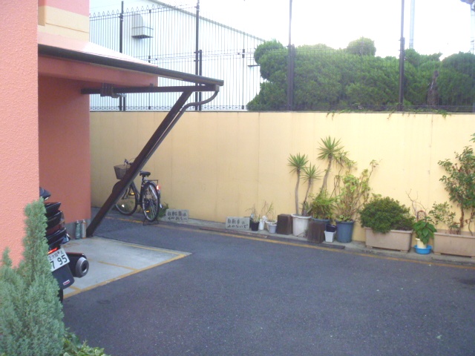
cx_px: 238
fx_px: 480
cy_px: 178
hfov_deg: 52.6
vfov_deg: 40.7
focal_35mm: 35
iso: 400
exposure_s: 1/200
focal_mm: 6.3
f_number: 3.5
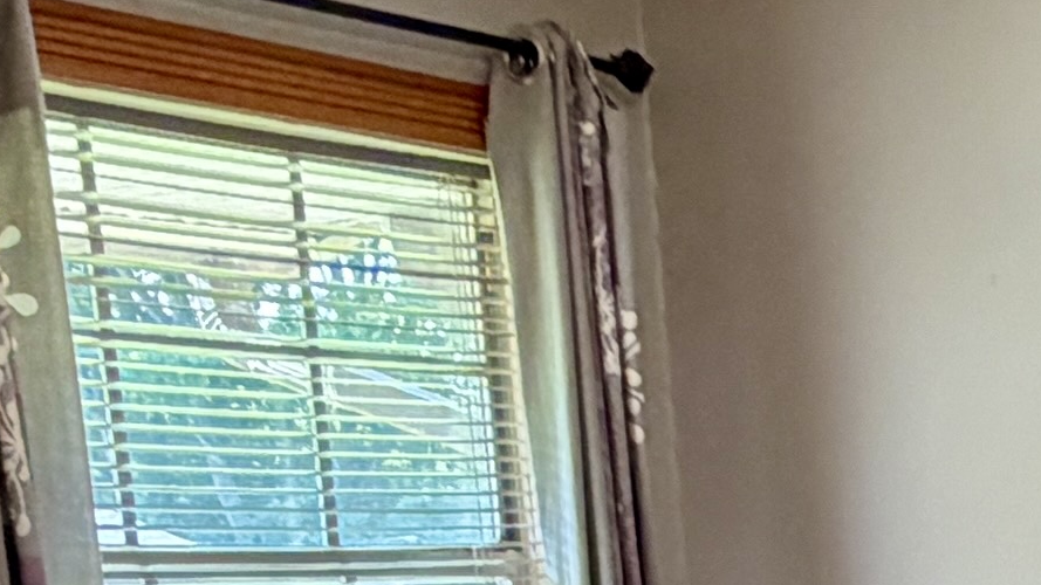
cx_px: 1253
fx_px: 2705
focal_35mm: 98
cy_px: 1207
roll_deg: +2.4
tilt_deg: -10.4
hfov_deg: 20.4
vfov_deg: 11.1
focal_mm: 2.22
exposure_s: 1/120
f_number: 2.2
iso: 250
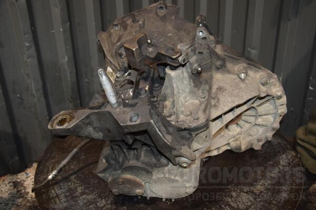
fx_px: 290
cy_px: 105
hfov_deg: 57.2
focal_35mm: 33
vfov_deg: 40.0
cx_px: 158
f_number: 5
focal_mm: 22
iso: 800
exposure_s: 1/60
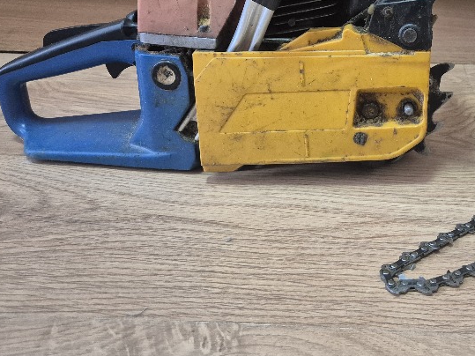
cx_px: 383
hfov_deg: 43.5
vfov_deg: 33.9
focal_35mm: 41
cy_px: 61
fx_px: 562
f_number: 1.8
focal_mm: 5.4
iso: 1250
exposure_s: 1/100
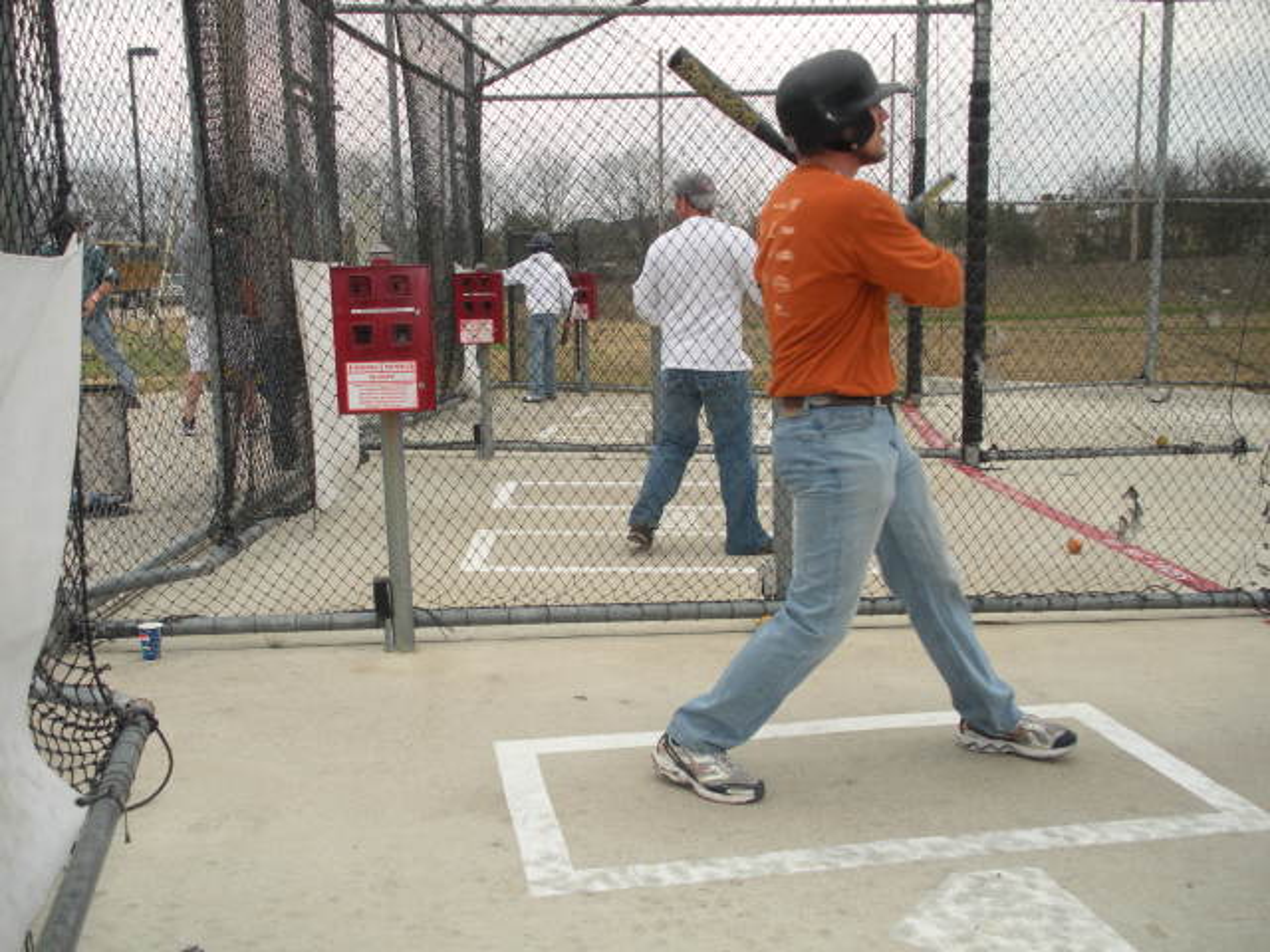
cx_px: 635
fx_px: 1321
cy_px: 476
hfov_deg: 51.4
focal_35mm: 36
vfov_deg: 39.7
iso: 88
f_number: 3.5
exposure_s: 1/144
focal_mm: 6.3
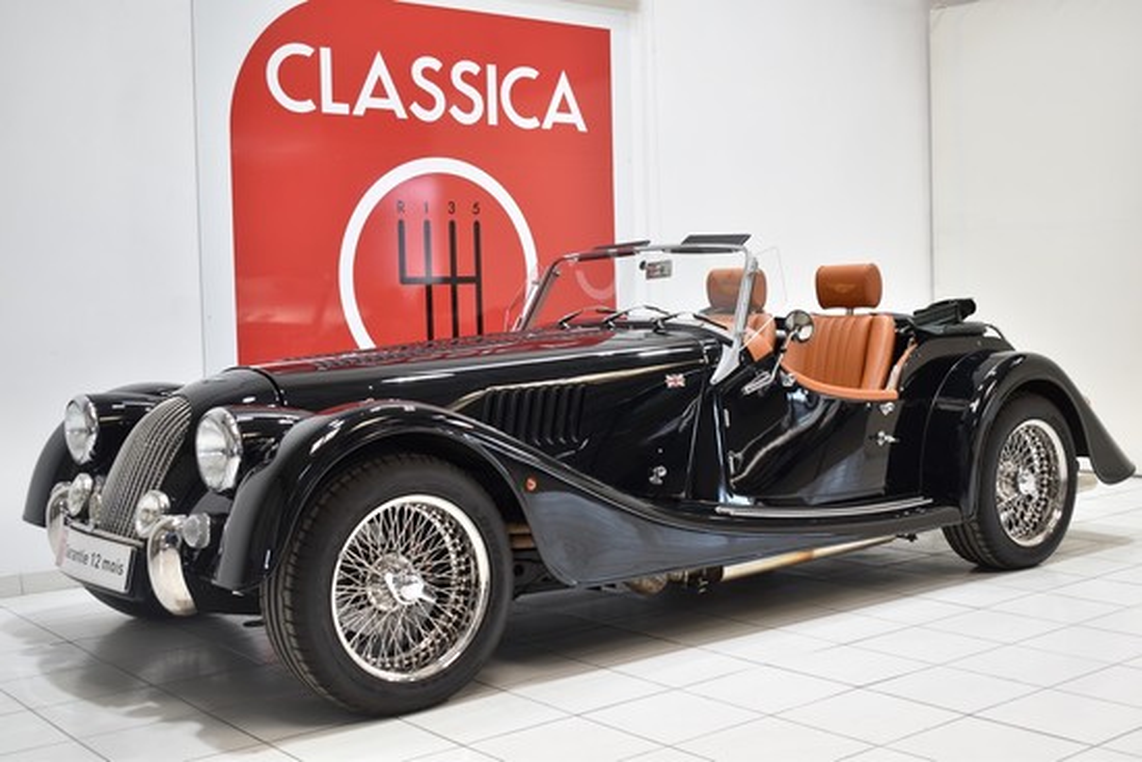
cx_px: 571
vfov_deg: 30.9
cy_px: 381
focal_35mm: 44
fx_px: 1380
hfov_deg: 45.0
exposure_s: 1/25
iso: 100
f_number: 4.2
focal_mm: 29
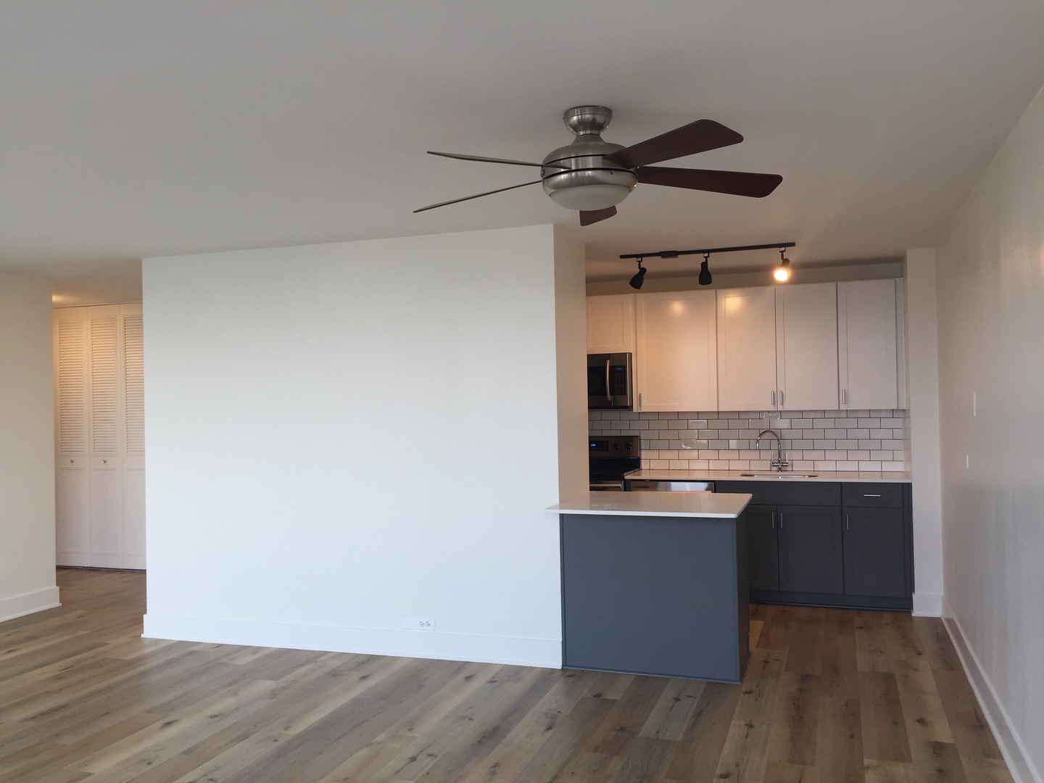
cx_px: 522
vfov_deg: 48.2
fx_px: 875
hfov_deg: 61.7
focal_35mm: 29
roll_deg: +1.3
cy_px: 392
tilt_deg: -0.4
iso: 40
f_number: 2.2
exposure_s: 1/60
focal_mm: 4.15
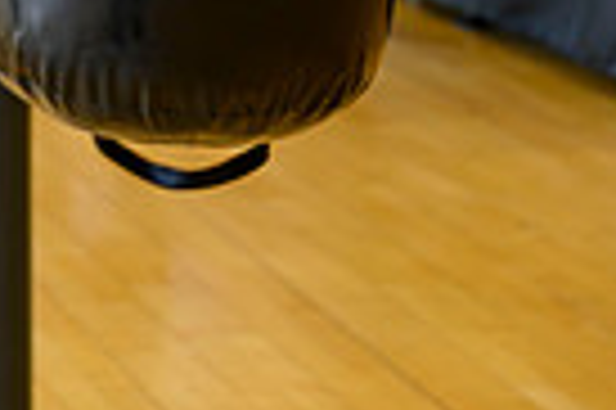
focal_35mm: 208
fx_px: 3555
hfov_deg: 9.3
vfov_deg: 6.4
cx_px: -571
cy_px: -394
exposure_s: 1/400
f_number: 2.8
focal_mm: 49
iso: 640
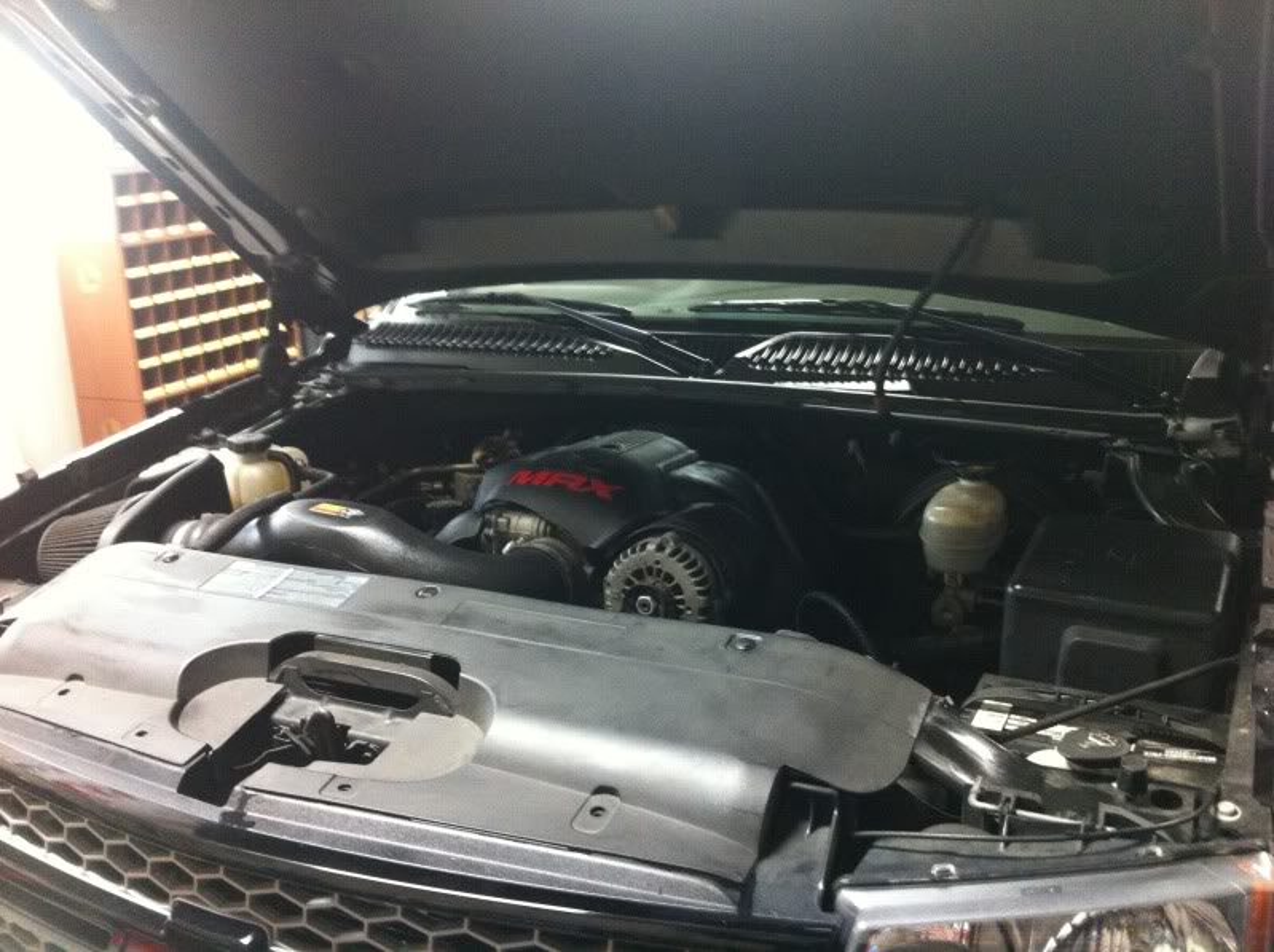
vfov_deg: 40.6
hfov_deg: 52.7
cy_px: 476
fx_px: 1286
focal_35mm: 35
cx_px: 637
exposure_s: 1/15
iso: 320
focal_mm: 3.9
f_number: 2.8
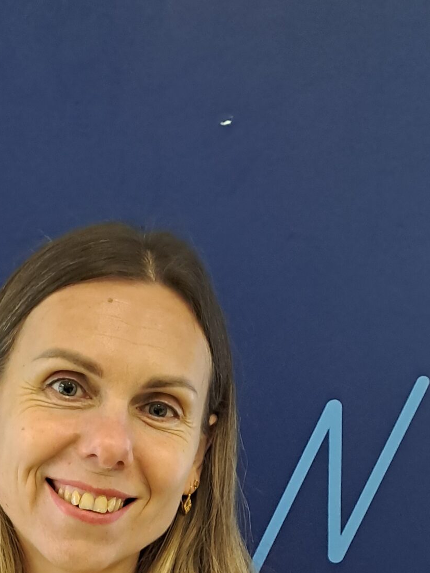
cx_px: 118
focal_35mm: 58
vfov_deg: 30.3
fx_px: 960
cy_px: 604
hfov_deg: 25.0
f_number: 1.8
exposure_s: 1/60
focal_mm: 4.65
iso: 320
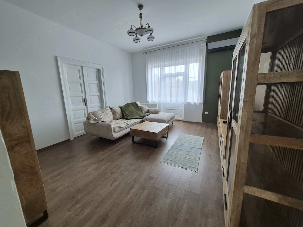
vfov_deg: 89.9
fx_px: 114
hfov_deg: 106.2
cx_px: 152
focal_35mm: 13
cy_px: 114
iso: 80
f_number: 2.2
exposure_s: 1/50
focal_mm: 1.74
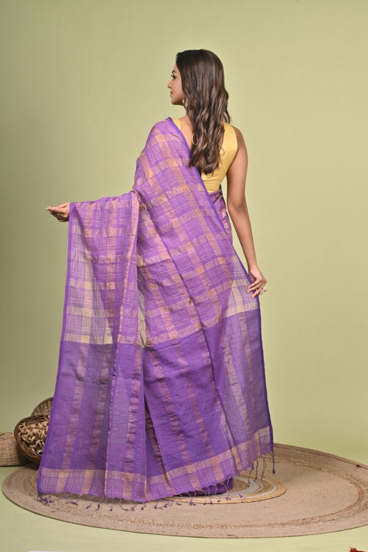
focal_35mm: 85
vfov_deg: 23.9
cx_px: 184
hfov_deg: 16.1
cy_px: 276
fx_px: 1303
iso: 400
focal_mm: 85
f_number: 9
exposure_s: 1/160
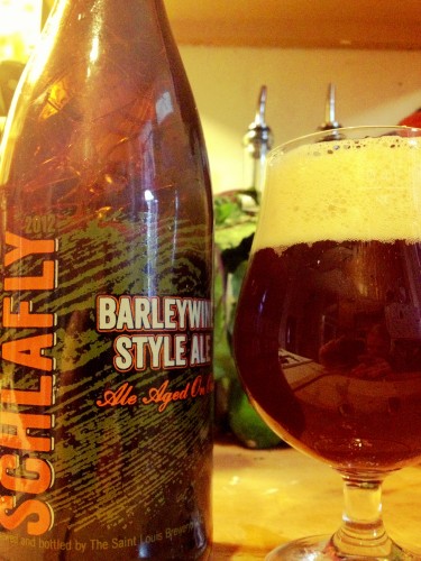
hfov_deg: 40.7
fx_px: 568
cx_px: 210
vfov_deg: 52.6
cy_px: 280
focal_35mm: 35
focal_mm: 4.28
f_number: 2.4
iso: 500
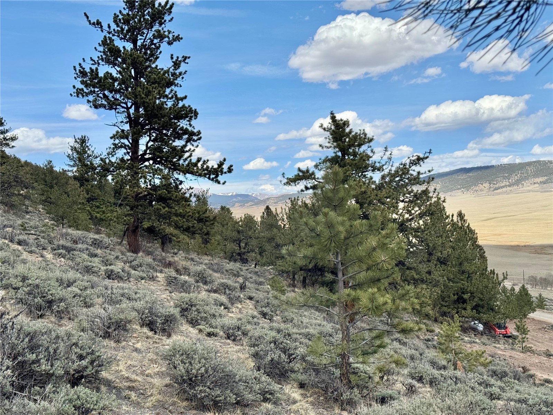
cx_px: 276
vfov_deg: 30.3
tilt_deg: -0.1
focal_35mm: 48
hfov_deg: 39.7
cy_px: 208
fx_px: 767
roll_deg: +1.7
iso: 64
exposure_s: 1/4975
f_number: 1.78
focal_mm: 6.76
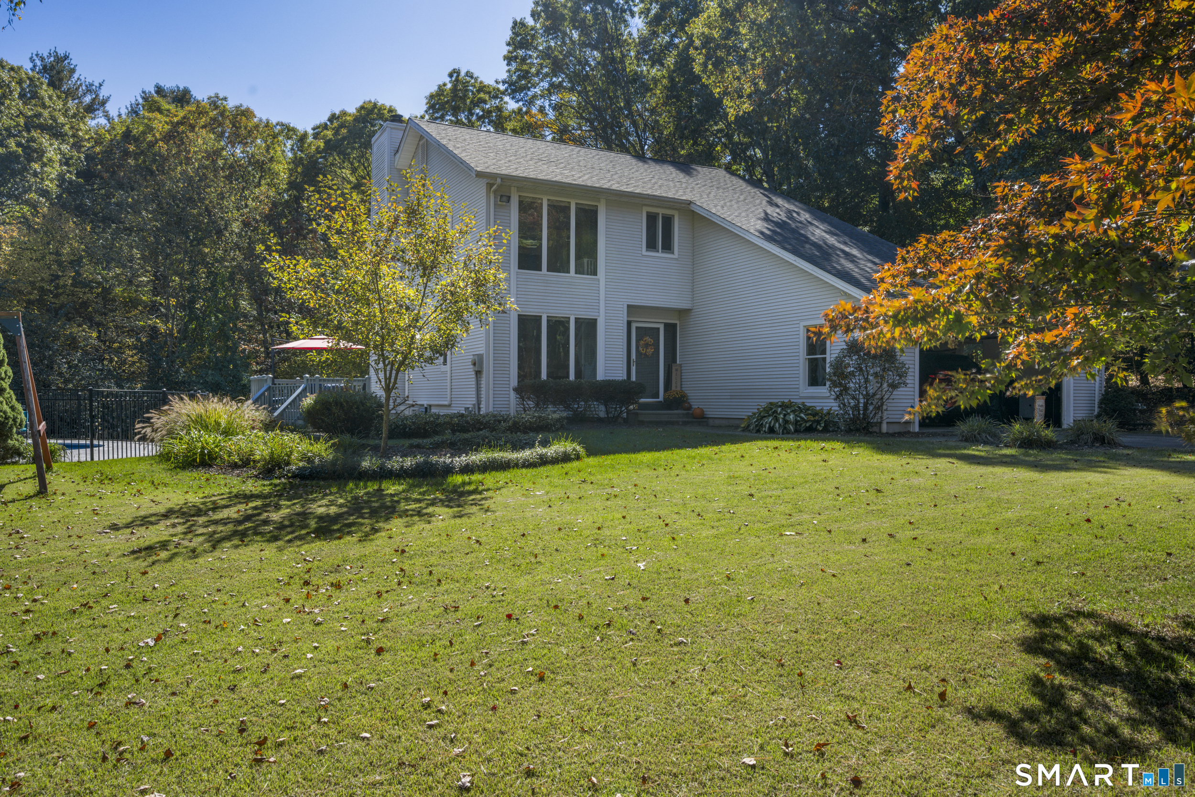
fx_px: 797
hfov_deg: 73.7
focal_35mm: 24
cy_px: 398
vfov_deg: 53.1
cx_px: 598
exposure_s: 1/125
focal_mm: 24
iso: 400
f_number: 9
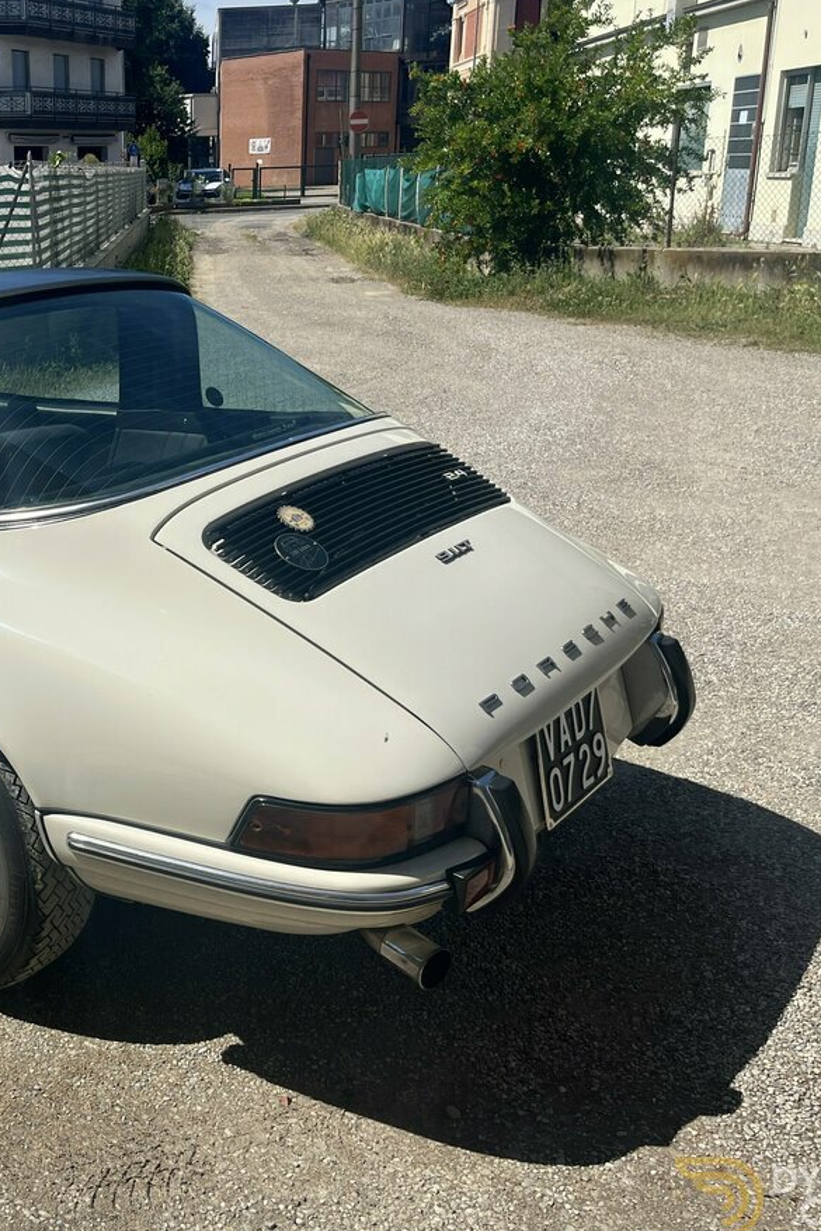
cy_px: 622
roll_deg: +1.5
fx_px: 1265
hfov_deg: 33.7
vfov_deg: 51.9
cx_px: 58
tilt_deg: -18.0
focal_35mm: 37
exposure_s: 1/5556
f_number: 1.6
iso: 50
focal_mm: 5.1
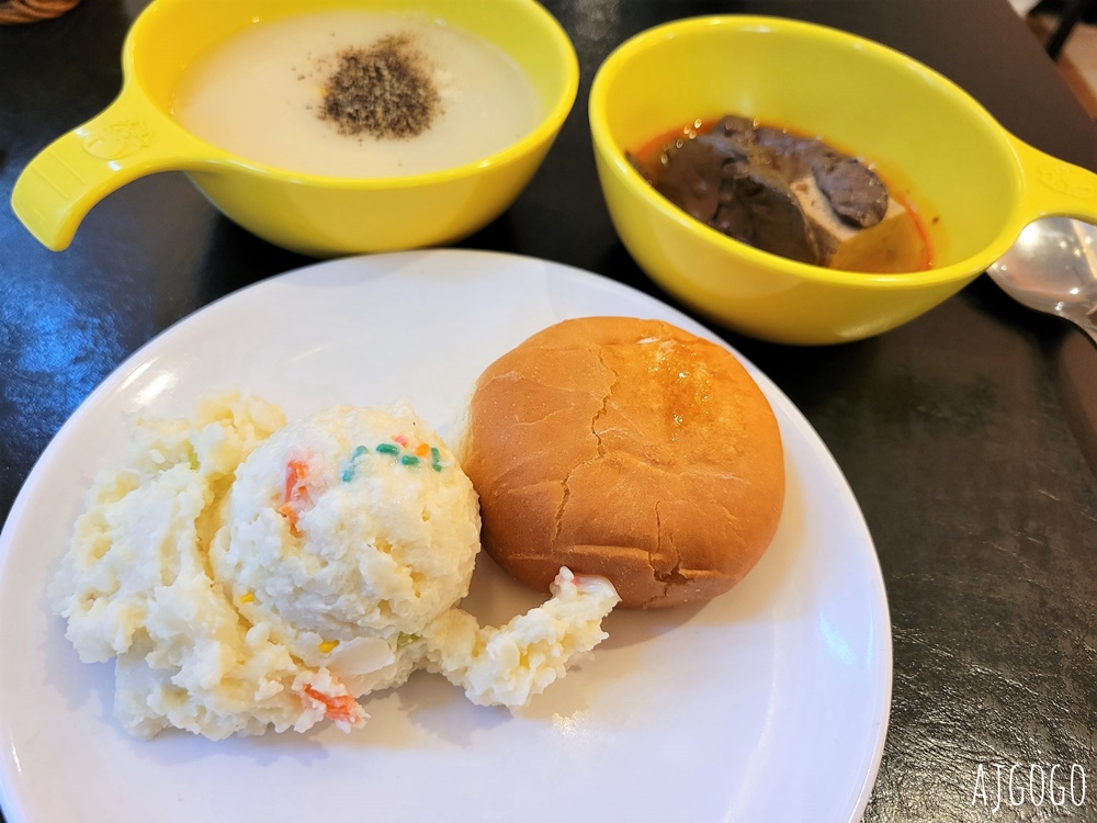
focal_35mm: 26
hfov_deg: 67.3
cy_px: 412
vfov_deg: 53.1
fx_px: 824
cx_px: 548
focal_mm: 5.4
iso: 320
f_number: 1.8
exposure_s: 1/40
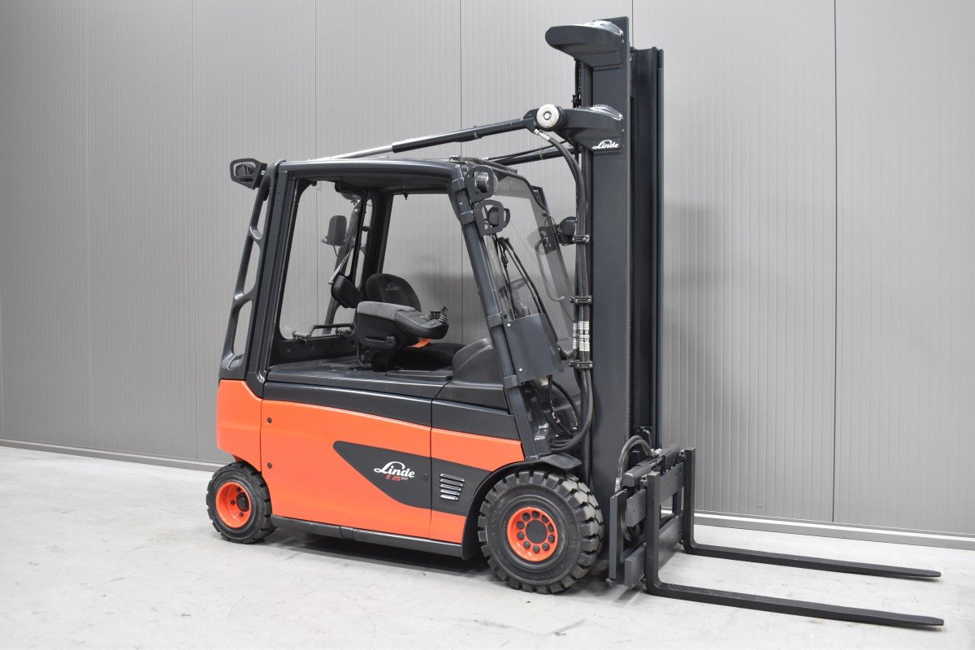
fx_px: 894
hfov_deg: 57.2
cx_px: 488
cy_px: 325
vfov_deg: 40.0
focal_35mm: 33
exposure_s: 1/25
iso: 1600
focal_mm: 22
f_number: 5
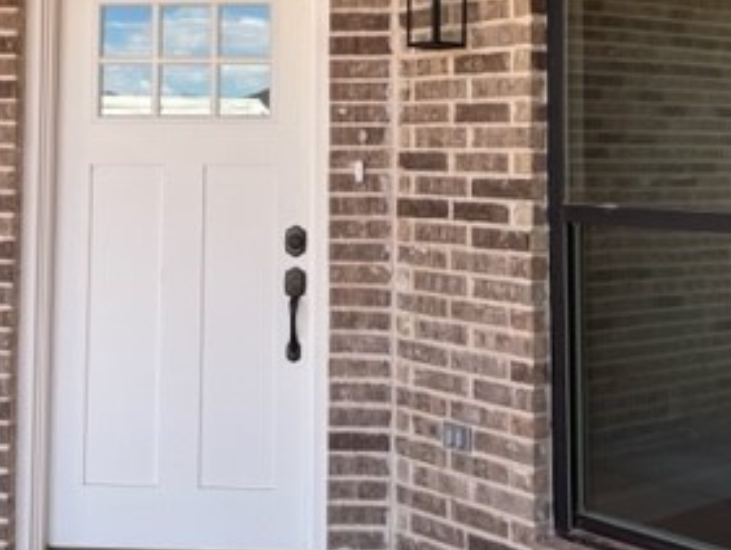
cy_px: 101
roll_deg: -0.3
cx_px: 340
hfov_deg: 32.7
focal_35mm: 59
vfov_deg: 24.4
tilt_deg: +3.6
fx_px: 1247
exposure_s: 1/506
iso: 32
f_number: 1.6
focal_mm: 4.2
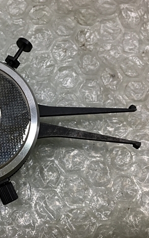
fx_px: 273
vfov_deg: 47.2
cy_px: 120
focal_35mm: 42
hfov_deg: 29.5
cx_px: 18
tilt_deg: -72.9
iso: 25
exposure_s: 1/120
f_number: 2.2
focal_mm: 4.15
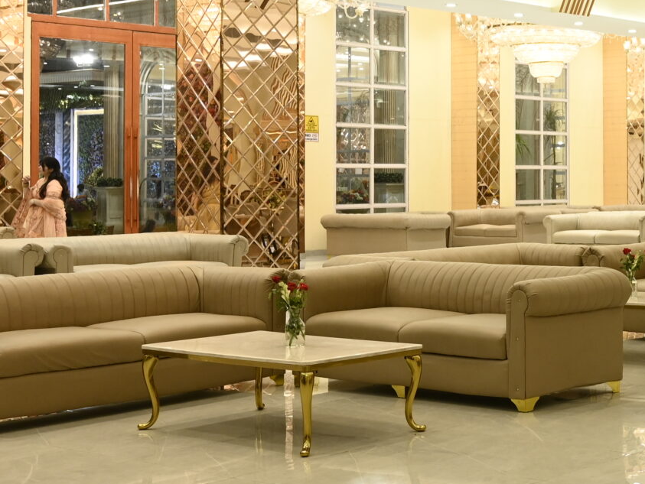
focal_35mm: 70
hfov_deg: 24.6
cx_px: 808
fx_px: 1305
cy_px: 130
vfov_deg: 20.9
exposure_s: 1/100
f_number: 5
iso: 640
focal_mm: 24
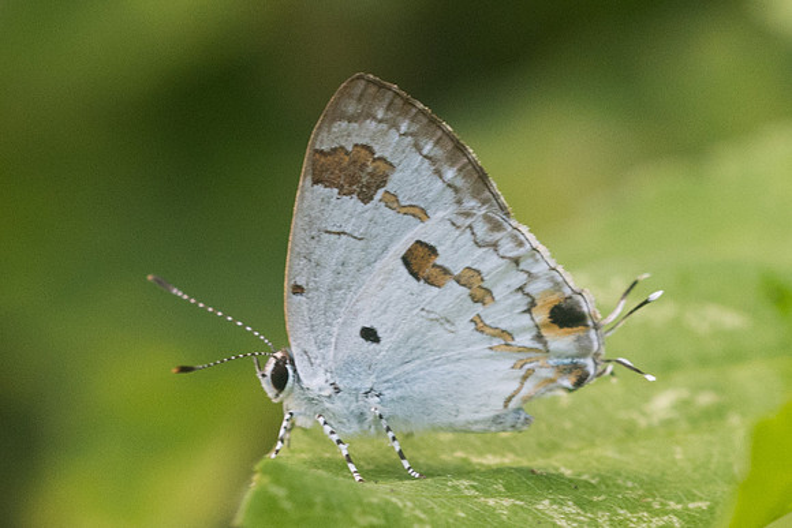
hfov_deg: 3.2
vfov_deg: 2.1
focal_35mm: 646
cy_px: 349
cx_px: 396
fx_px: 14214
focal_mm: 150
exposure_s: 1/250
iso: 800
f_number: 5.6
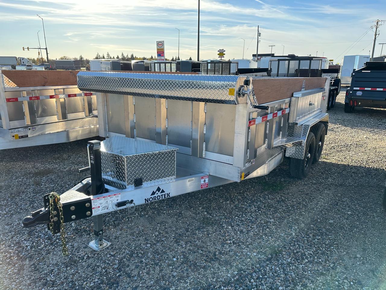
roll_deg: +0.1
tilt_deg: -15.7
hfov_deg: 71.6
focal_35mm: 24
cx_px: 193
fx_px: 268
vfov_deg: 56.8
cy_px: 145
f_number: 1.78
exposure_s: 1/2252
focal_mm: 6.86
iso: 80
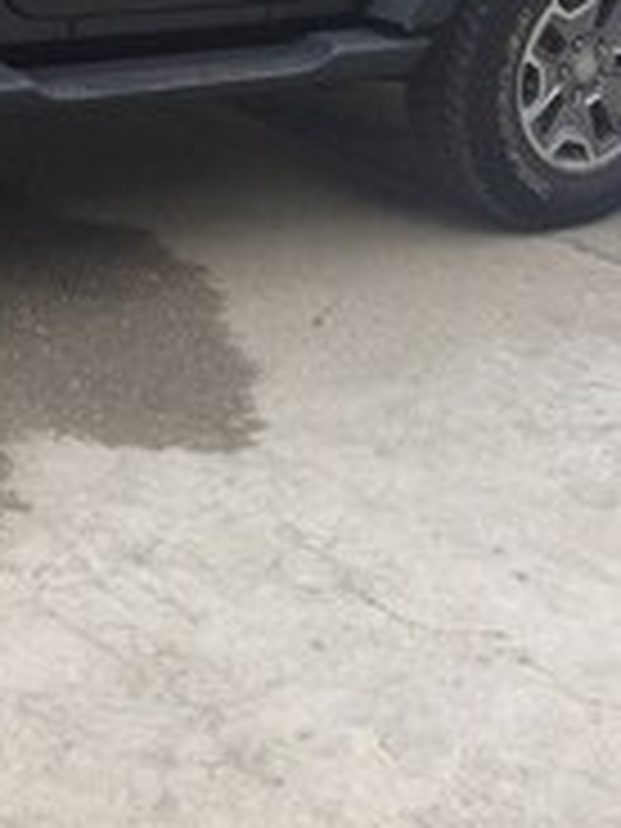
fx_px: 1866
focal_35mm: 78
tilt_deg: -10.2
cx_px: 22
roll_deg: -5.3
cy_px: -130
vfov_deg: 23.2
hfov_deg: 18.5
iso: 40
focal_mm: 4.15
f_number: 2.2
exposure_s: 1/50
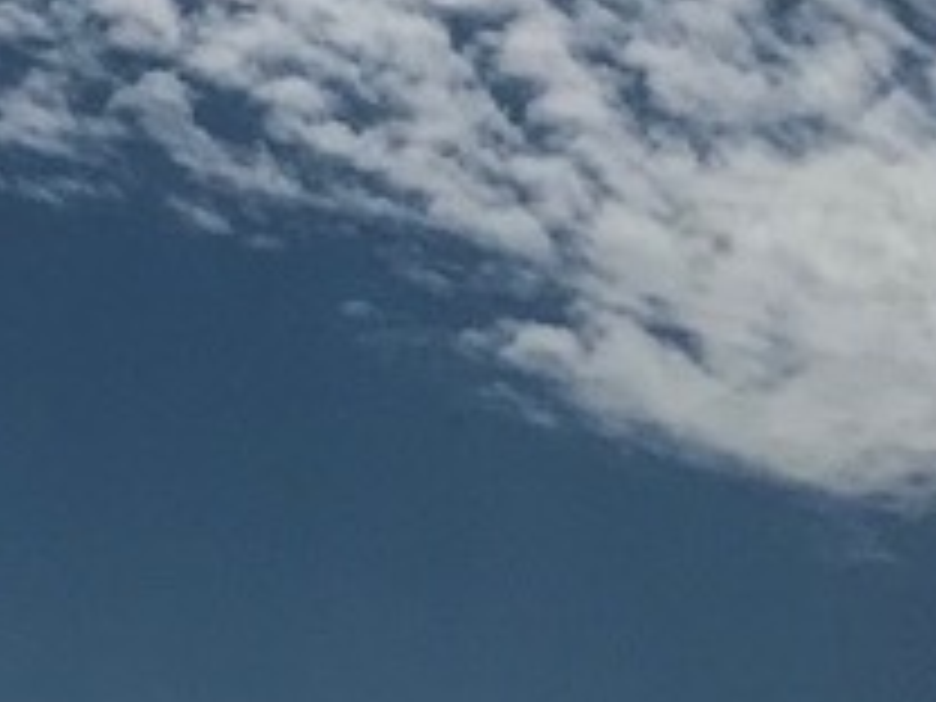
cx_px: 284
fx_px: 4651
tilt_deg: +29.4
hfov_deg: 11.5
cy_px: -1346
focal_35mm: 172
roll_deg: -3.1
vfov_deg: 7.6
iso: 25
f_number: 1.8
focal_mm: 3.99
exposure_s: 1/16129
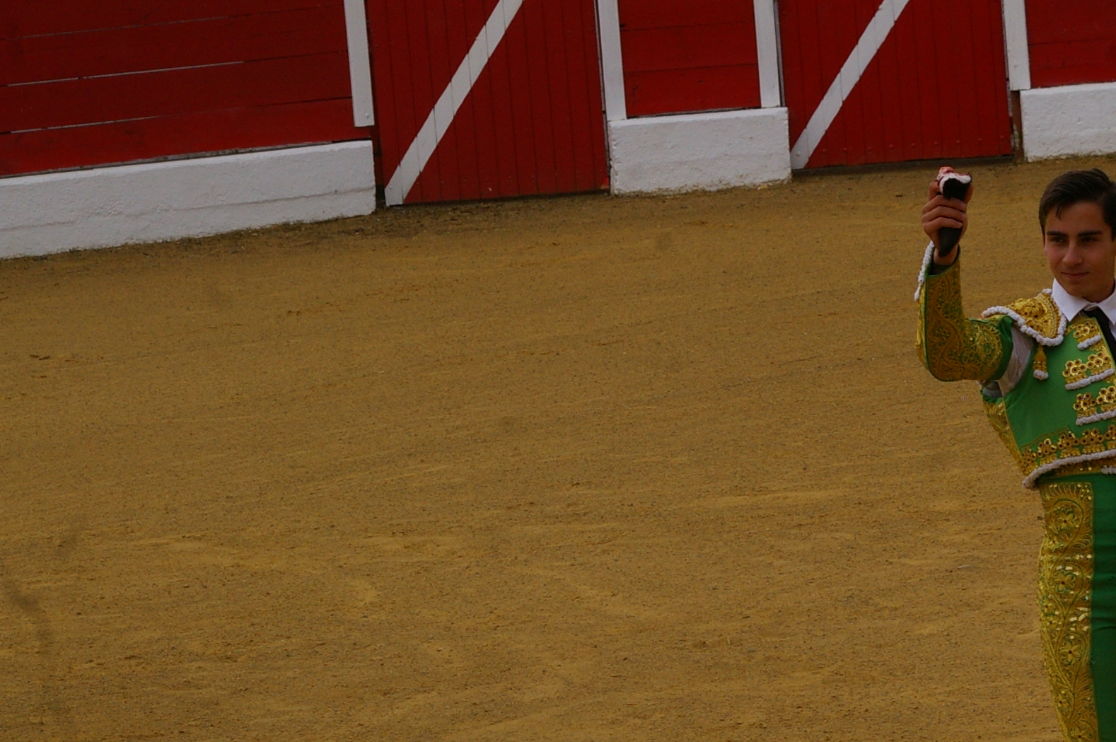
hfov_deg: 7.2
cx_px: 999
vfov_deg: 4.8
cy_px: 622
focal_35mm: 286
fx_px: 8858
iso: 400
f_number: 11
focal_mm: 100
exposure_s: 1/500
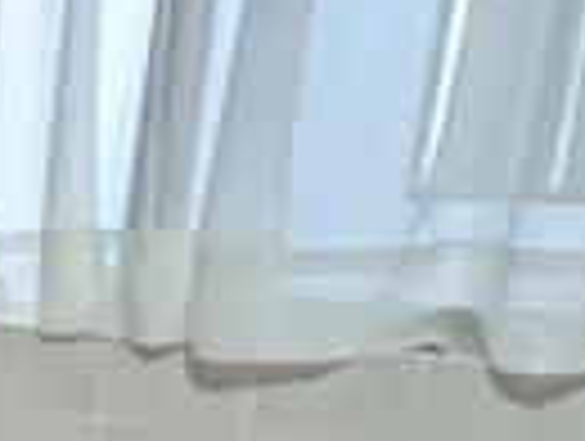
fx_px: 1862
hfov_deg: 9.0
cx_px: -1580
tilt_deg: -12.6
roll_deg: +3.9
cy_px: 482
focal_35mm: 110
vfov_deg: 13.2
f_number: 2.2
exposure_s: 1/40
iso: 1000
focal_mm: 2.22
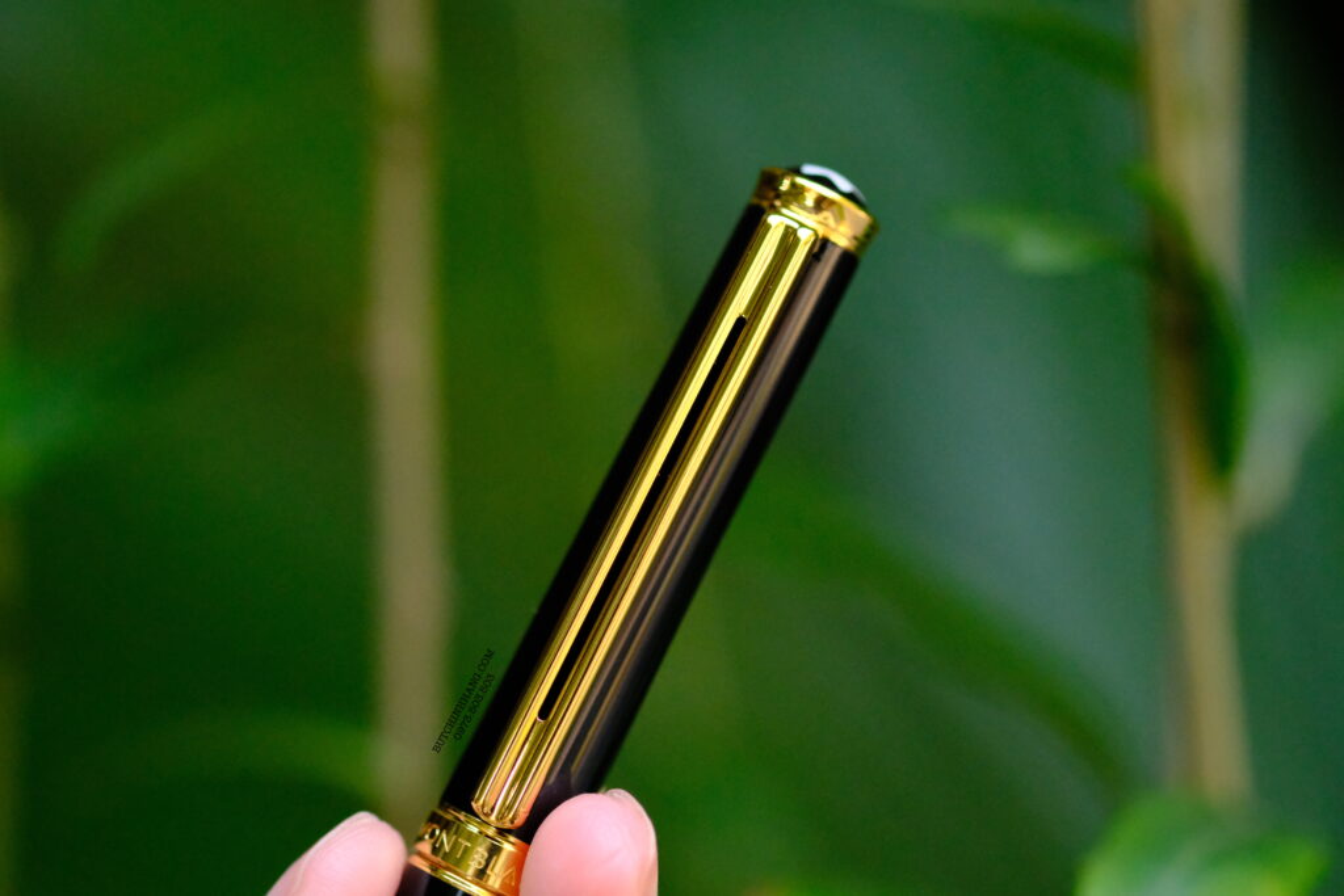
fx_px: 3360
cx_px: 672
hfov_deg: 22.6
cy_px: 448
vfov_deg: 15.2
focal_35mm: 90
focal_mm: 60
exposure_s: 1/3200
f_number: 2.8
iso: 6400
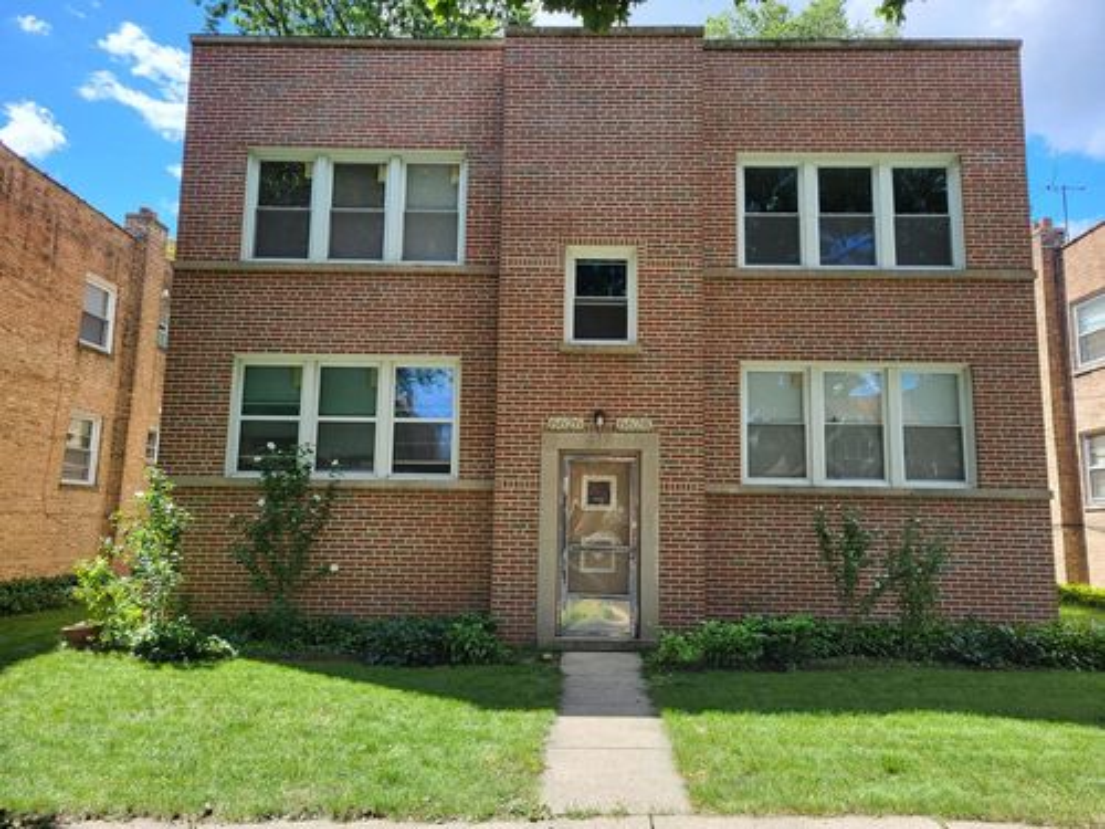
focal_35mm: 26
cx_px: 552
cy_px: 414
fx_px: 830
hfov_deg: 67.3
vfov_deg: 53.1
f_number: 1.8
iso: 40
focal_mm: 5.4
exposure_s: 1/790
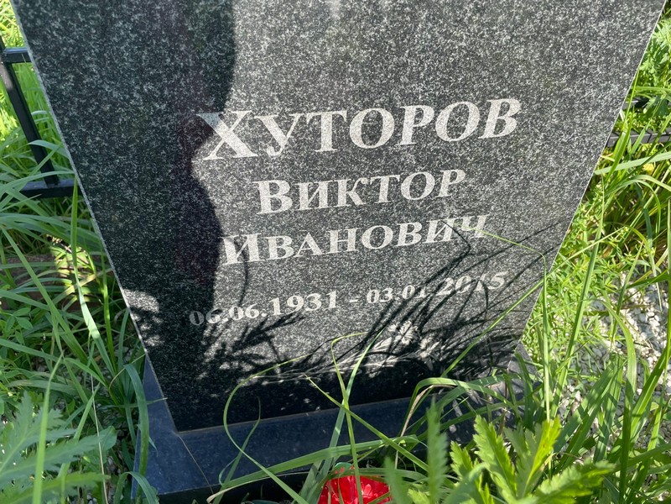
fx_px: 504
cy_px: 252
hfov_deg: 67.3
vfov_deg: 53.1
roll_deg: -2.3
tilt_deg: -43.4
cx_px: 336
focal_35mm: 26
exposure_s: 1/997
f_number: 1.6
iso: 32
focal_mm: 4.2
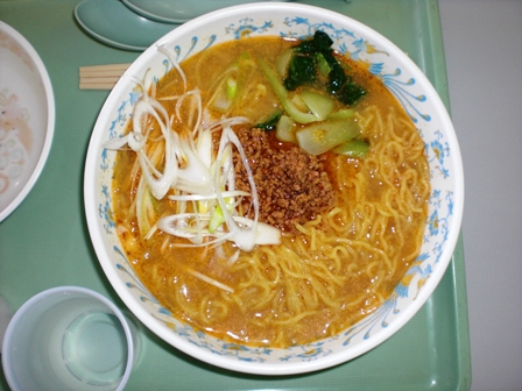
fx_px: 573
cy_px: 196
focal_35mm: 38
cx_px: 261
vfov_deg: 37.7
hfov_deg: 49.0
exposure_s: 1/60
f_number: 3.1
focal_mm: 6.3
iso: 100
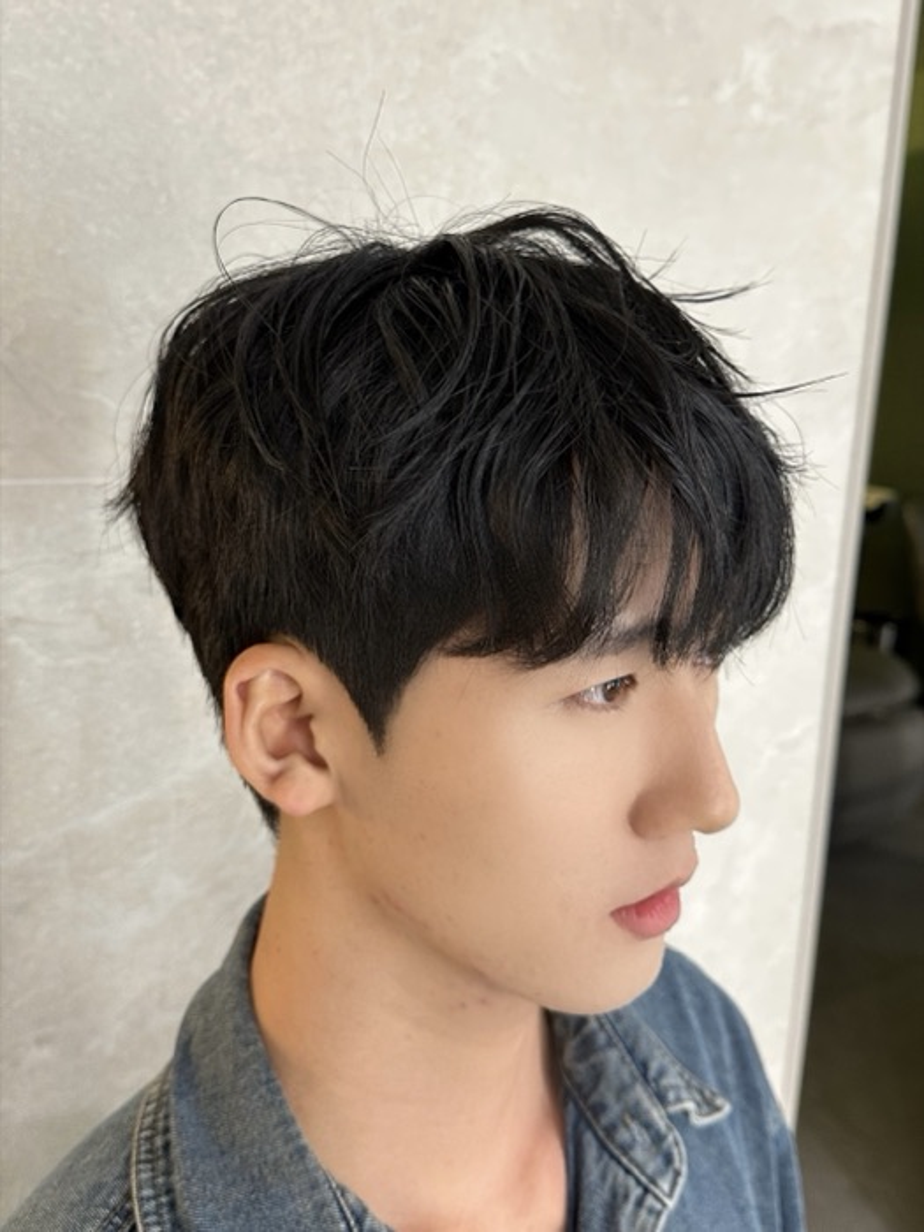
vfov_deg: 71.6
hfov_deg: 56.8
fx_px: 854
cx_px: 462
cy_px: 616
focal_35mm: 24
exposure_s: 1/60
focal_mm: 6.86
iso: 200
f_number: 1.78
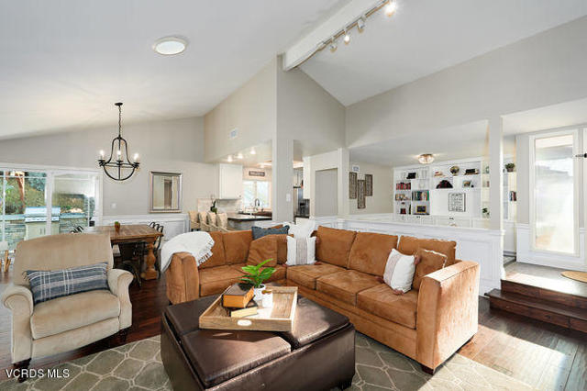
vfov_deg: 81.1
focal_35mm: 14
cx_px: 294
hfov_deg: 104.3
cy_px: 196
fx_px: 228
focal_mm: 14
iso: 400
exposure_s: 1/13
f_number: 7.1
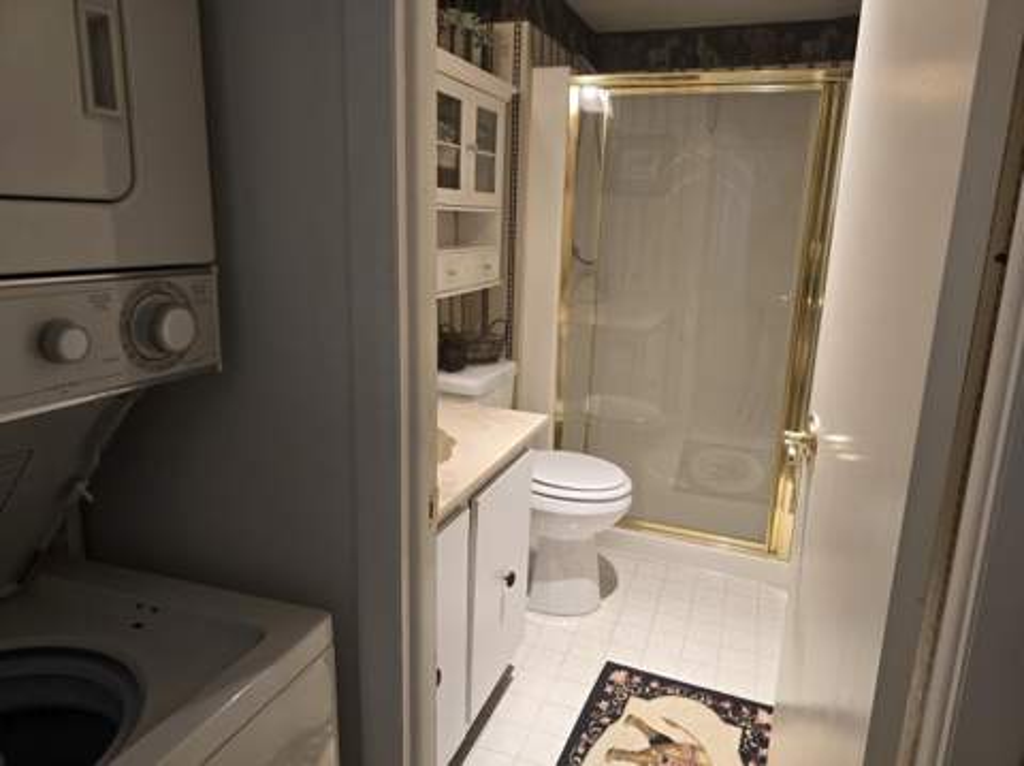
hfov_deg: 74.0
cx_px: 512
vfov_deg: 58.8
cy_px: 383
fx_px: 680
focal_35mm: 23
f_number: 1.7
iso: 200
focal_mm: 6.3
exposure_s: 1/120
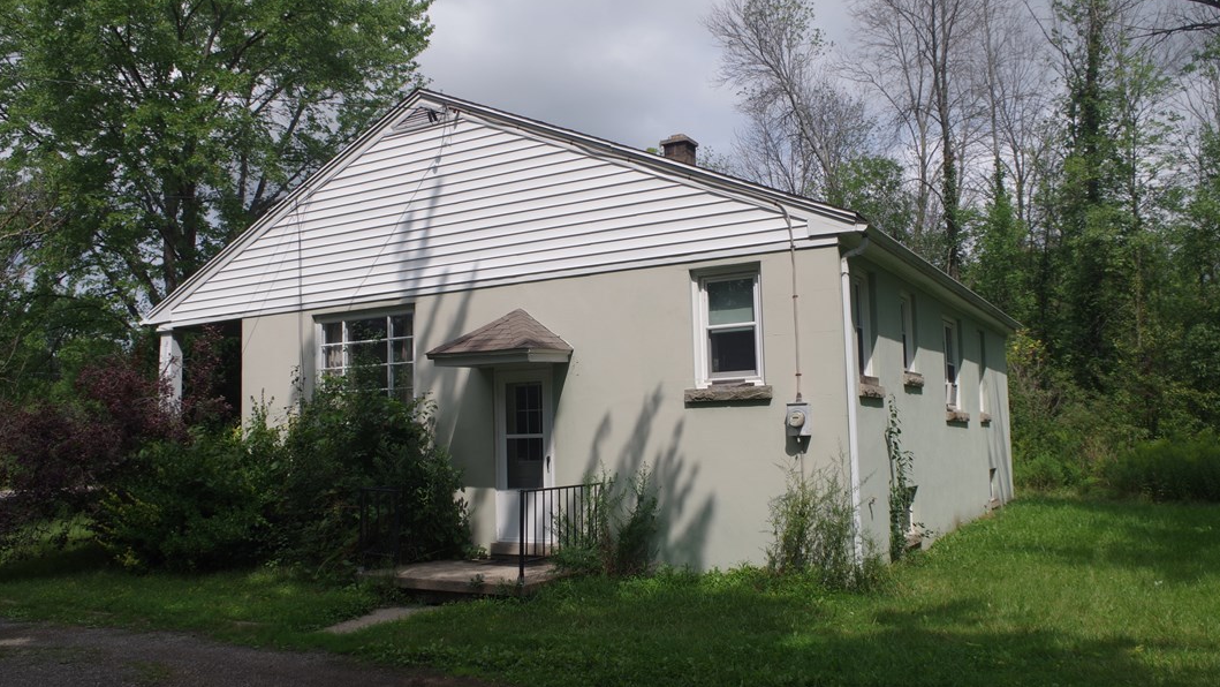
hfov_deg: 66.1
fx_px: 938
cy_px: 350
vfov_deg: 40.2
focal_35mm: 29
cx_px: 600
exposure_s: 1/160
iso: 100
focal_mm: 18
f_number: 11
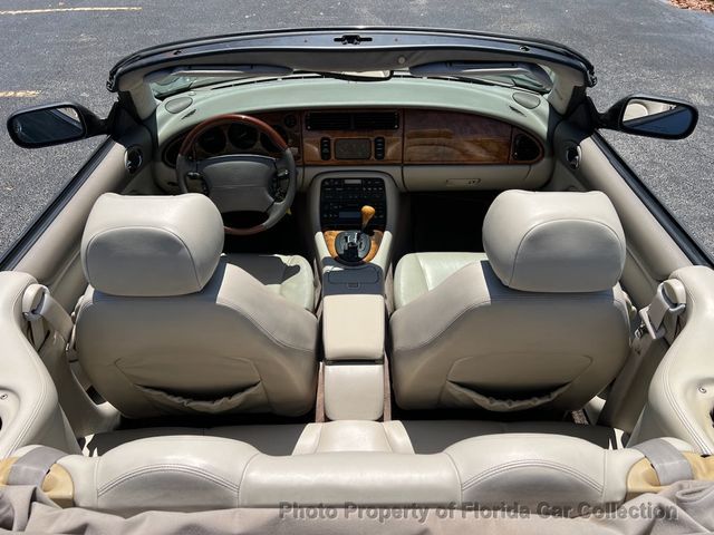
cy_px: 268
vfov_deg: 53.1
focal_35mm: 26
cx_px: 357
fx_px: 536
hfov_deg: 67.3
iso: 50
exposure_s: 1/3571
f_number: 1.5
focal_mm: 5.7
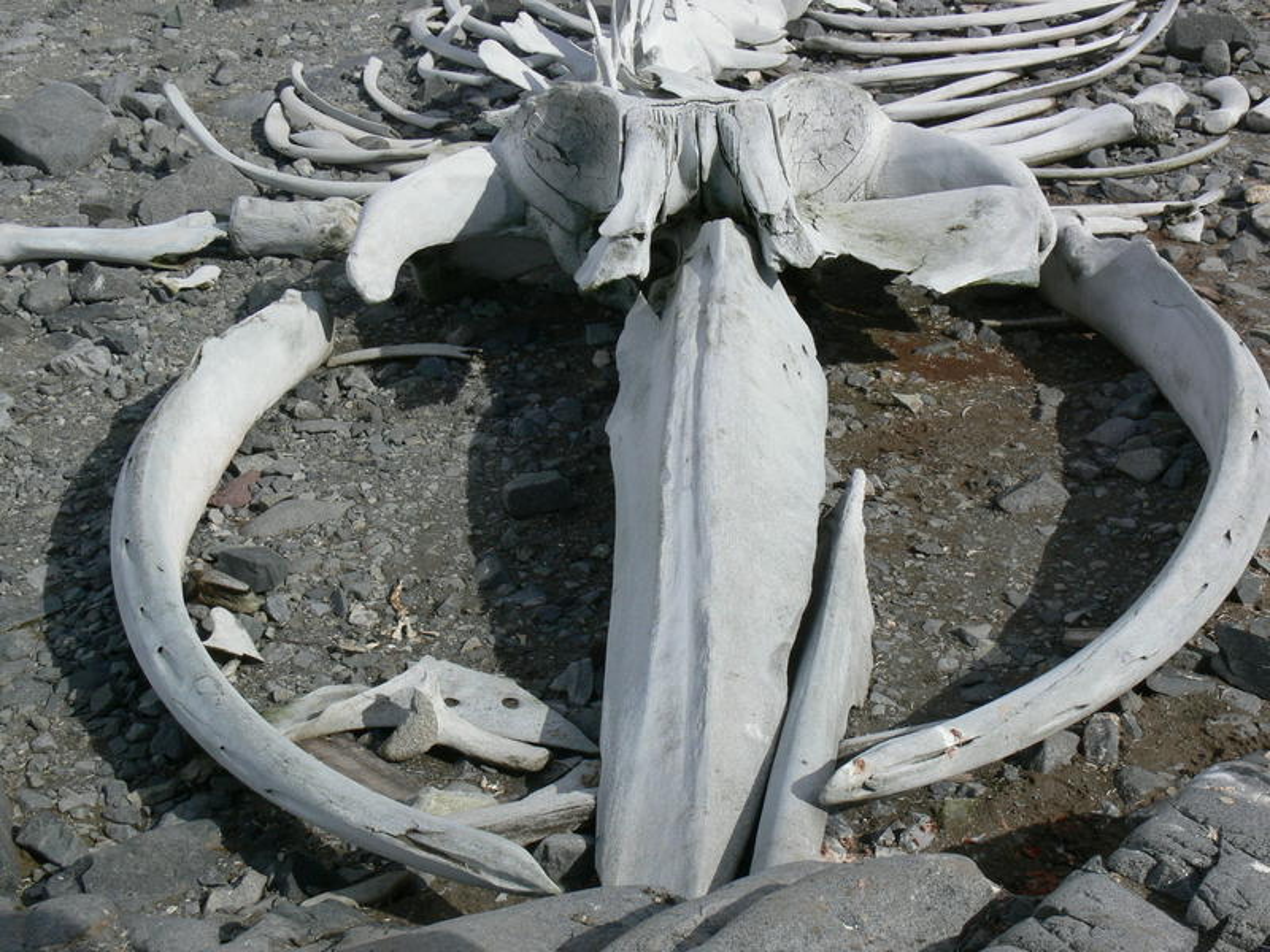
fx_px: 2201
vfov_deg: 24.4
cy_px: 476
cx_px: 635
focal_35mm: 60
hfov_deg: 32.2
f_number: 8
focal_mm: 11.1
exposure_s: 1/400
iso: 80
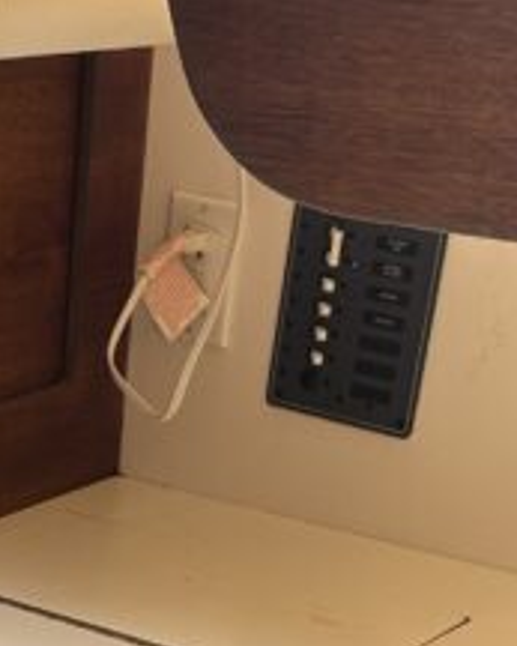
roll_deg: -0.9
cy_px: 897
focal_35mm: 111
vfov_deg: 16.2
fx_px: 2122
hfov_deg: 13.6
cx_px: -54
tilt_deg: -26.8
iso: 100
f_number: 1.78
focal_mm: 6.86
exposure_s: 1/121
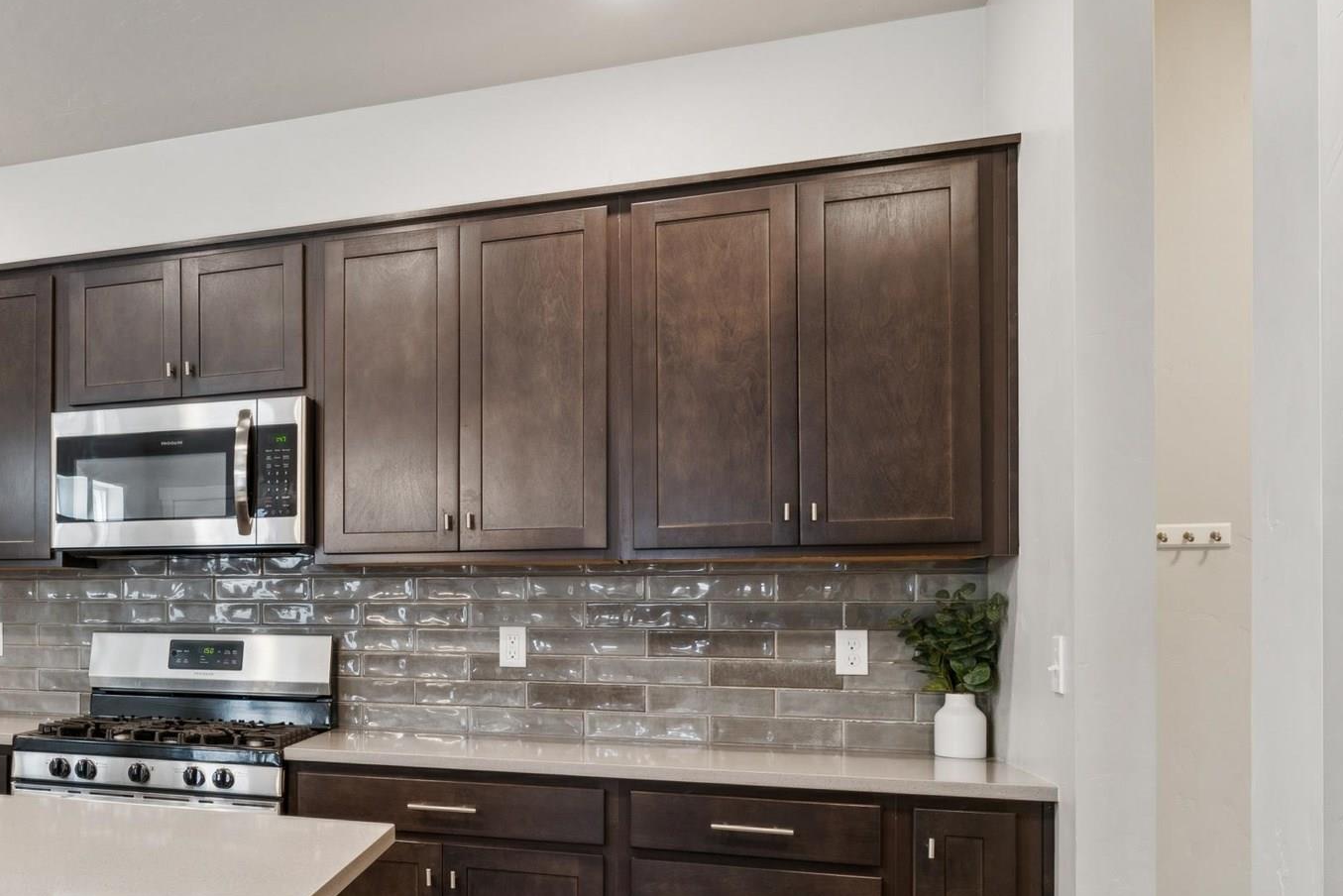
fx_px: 1336
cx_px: -16
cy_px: 607
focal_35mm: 36
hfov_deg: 44.8
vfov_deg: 36.6
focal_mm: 15.8
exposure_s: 1/2.5
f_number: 13
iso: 400
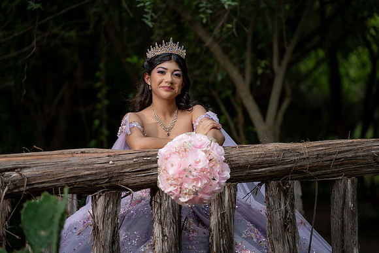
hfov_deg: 15.2
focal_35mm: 135
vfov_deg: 10.2
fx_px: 1422
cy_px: 126
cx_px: 190
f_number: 2.8
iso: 200
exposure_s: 1/1000
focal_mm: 135
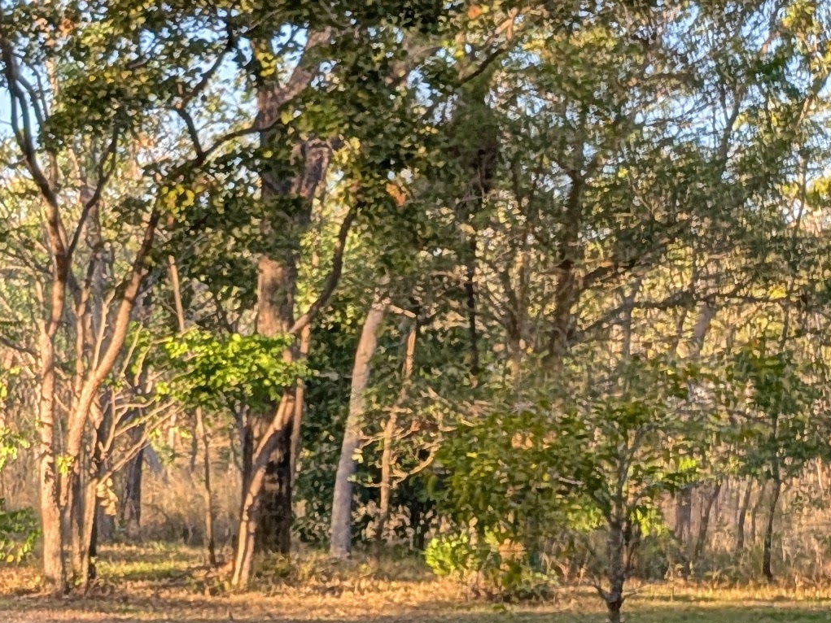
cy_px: 421
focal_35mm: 94
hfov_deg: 17.2
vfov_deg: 15.7
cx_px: -645
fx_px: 2257
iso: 25
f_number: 1.7
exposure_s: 1/290
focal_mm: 4.53
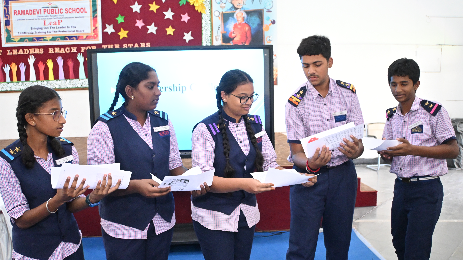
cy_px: 153
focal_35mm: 49
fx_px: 599
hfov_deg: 42.3
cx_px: 233
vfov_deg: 24.5
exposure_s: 1/250
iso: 4000
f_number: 4.8
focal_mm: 30.5
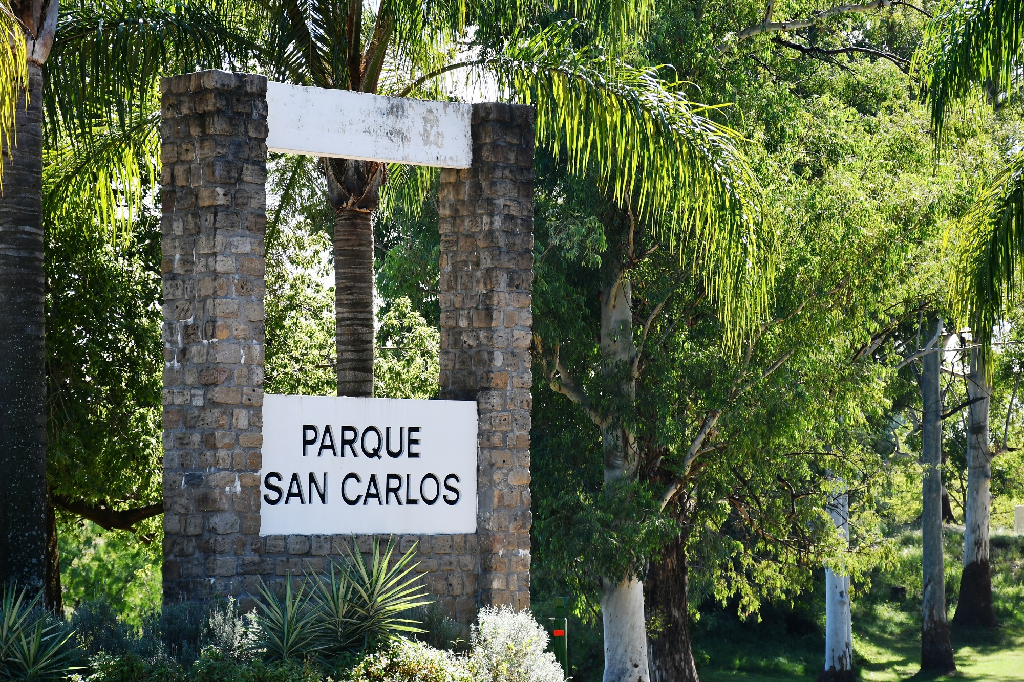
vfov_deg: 11.4
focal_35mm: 120
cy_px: 341
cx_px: 512
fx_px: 3413
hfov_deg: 17.1
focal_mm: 80
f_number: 7.1
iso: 200
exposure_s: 1/250
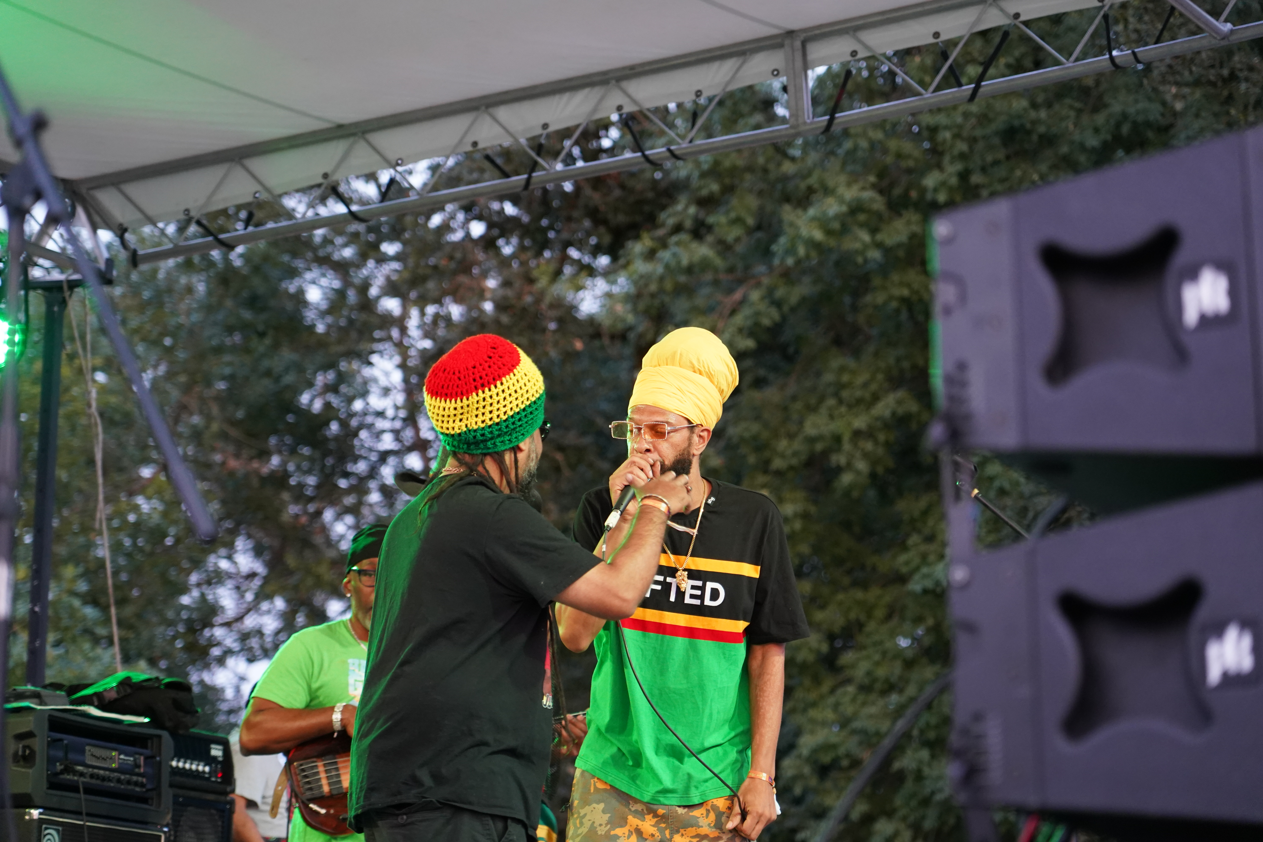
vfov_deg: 13.0
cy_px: 421
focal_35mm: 105
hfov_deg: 19.5
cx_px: 632
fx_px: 3683
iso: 3200
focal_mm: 105
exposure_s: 1/160
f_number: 4
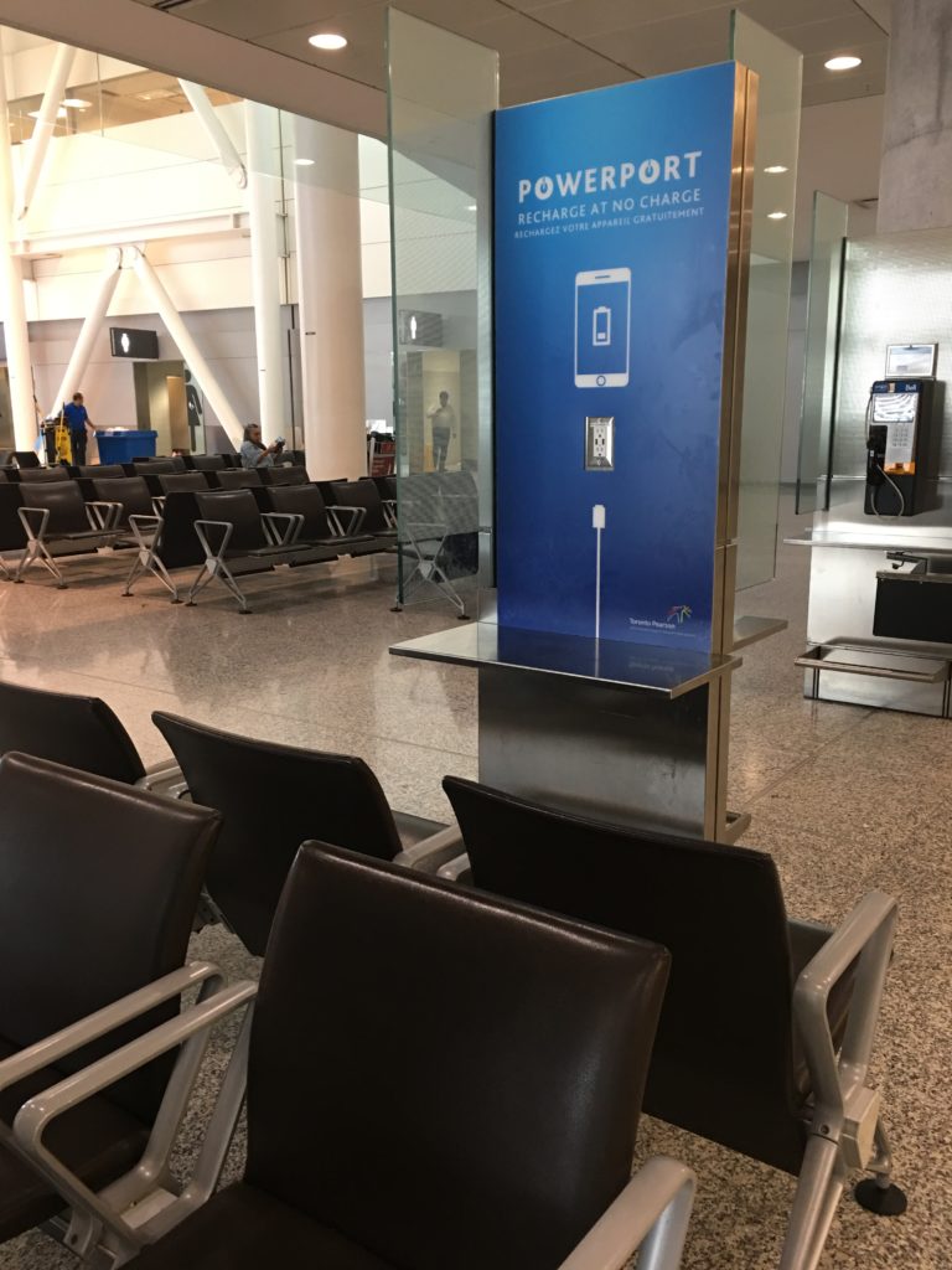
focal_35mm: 29
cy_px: 635
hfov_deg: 48.2
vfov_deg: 61.7
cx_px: 476
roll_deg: -0.4
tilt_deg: -11.1
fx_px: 1063
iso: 80
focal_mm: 4.15
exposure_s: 1/17
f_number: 2.2
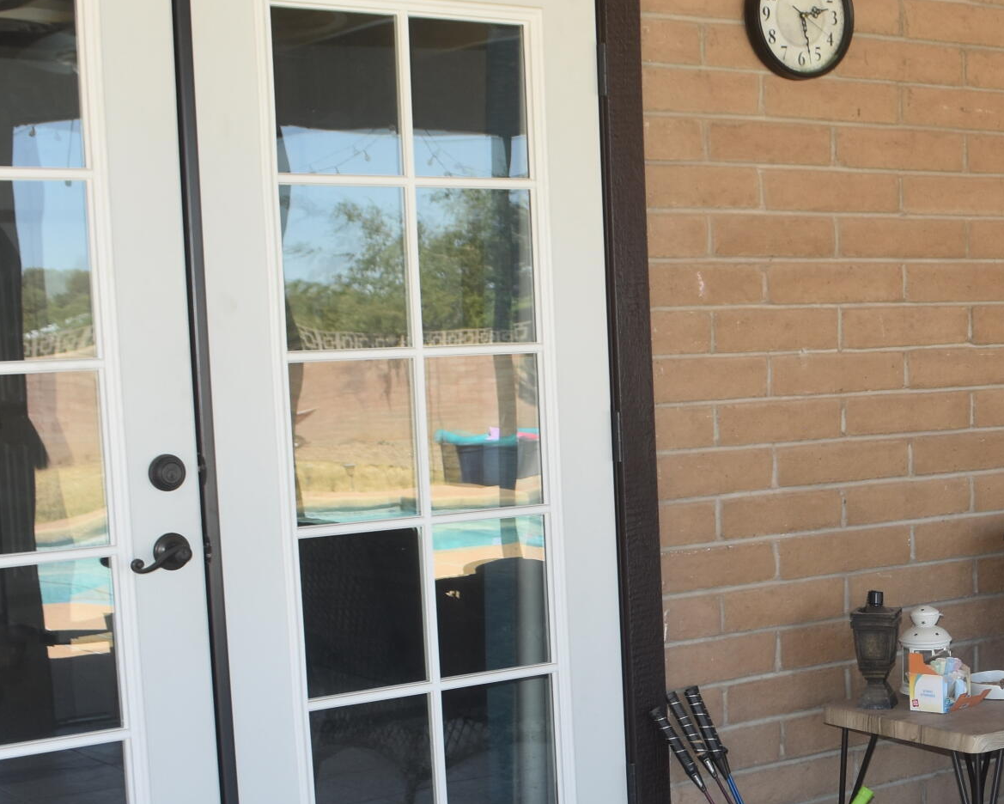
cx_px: 928
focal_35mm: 65
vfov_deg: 23.5
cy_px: 478
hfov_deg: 27.9
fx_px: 1932
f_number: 5.6
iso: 200
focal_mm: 18
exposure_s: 1/125
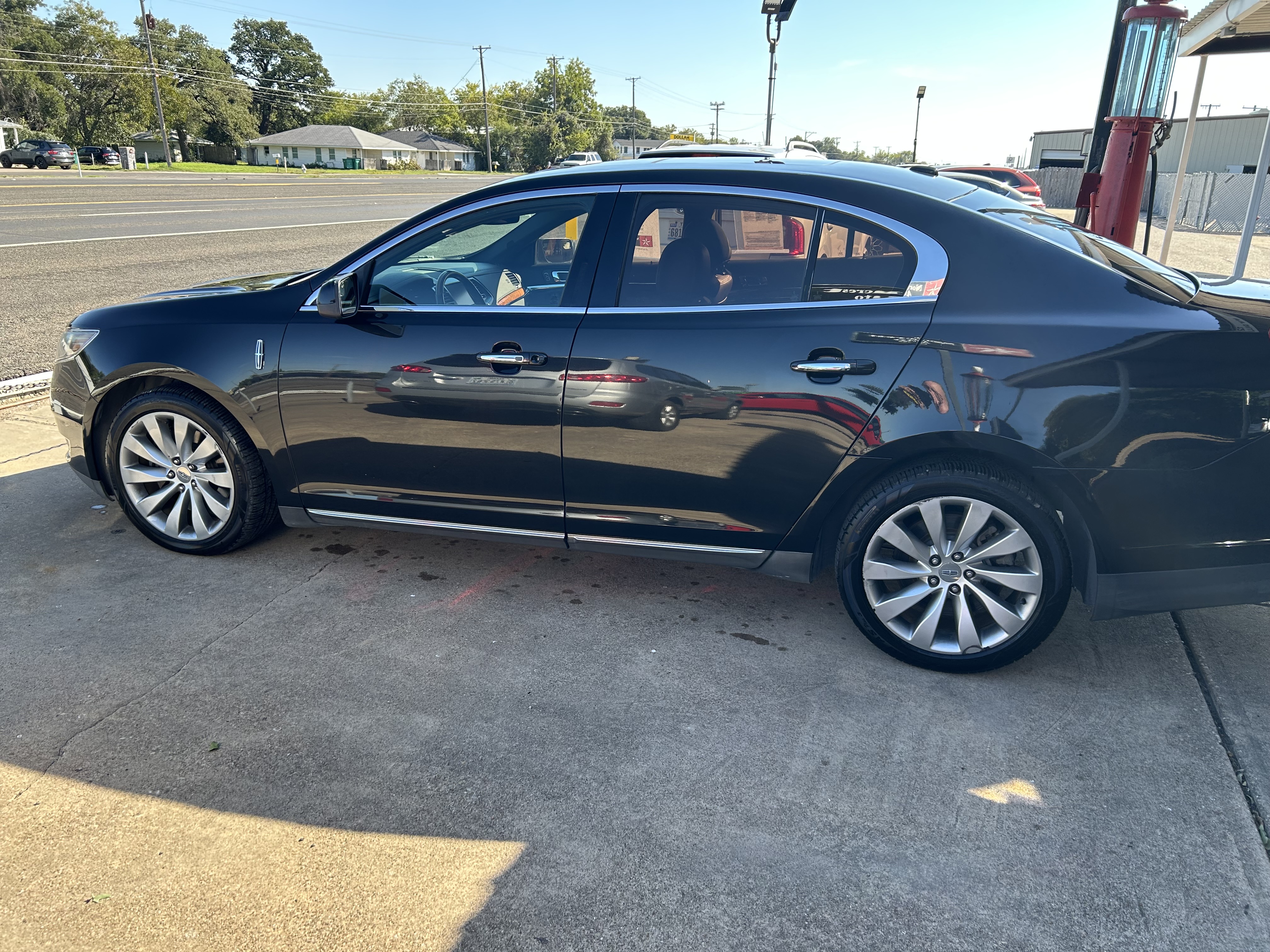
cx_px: 635
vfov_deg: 53.1
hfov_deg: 67.3
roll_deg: -1.5
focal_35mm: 26
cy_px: 476
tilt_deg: -16.1
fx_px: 954
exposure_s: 1/666
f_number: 1.5
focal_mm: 5.7
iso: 50
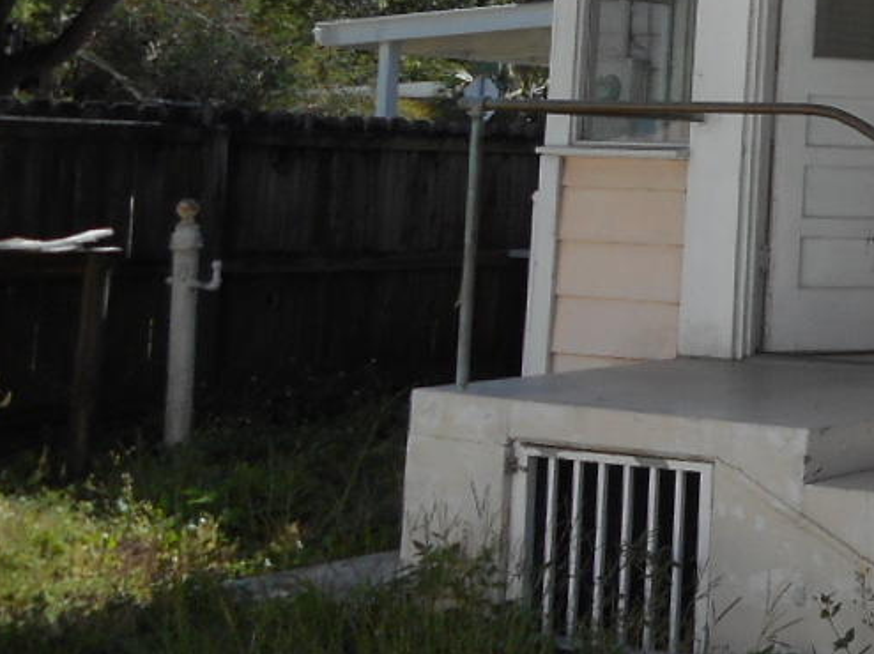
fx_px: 2044
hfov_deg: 20.2
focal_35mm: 81
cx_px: 1369
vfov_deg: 17.8
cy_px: 32
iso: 80
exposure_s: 1/500
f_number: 3.7
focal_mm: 4.5
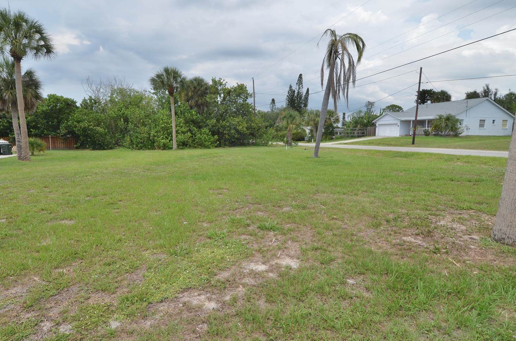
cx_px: 254
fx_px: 529
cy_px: 170
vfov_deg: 35.8
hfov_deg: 52.0
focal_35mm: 37
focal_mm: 24
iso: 125
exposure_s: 1/250
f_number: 8
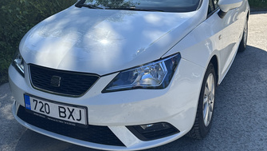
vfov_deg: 29.8
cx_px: 144
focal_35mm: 39
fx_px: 276
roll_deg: -0.1
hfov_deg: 51.5
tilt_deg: -13.4
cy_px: 30
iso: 80
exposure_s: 1/2353
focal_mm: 6.86
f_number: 1.78
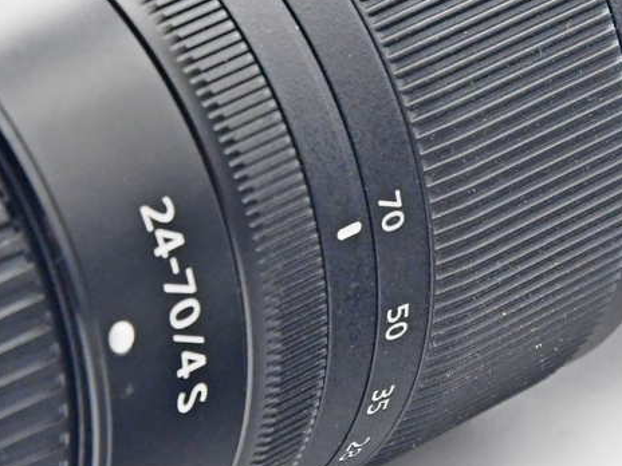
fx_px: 6253
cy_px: 62
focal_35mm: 348
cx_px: 335
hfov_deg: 5.7
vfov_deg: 4.3
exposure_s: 1/125
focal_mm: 75
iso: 1600
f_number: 8
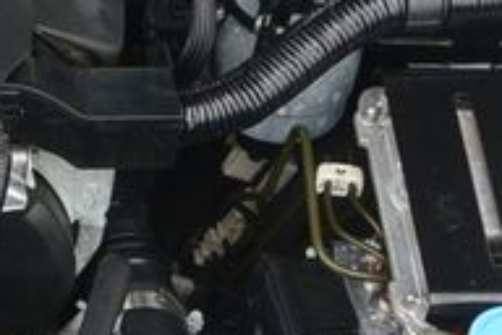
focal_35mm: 144
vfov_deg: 9.5
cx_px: -264
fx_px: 2008
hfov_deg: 13.4
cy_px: 219
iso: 160
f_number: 4
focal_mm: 10
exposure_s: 1/320
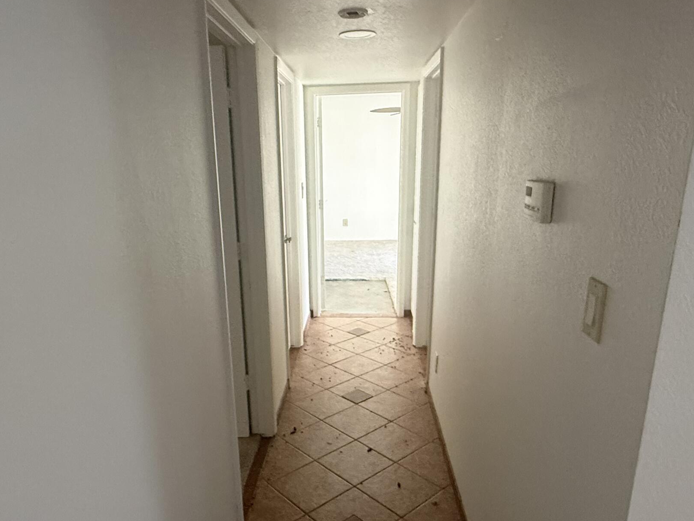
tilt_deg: -15.1
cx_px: 314
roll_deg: +0.4
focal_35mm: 26
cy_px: 299
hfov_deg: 67.1
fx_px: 521
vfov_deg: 52.9
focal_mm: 2.22
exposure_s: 1/60
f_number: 2.2
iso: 640
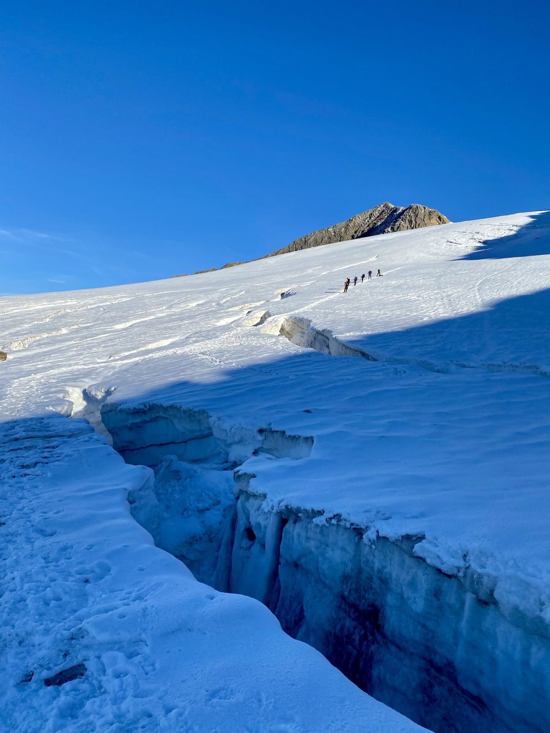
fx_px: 551
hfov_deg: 53.1
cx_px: 275
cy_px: 366
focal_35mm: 26
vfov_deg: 67.3
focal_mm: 4.25
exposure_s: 1/2571
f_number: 1.8
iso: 32
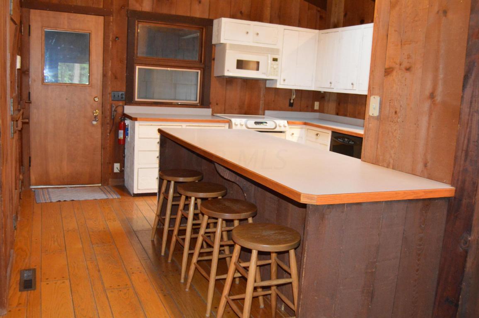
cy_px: 159
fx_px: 439
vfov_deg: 39.9
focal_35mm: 33
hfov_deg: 57.3
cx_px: 240
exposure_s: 1/60
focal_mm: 22
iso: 3200
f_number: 3.5
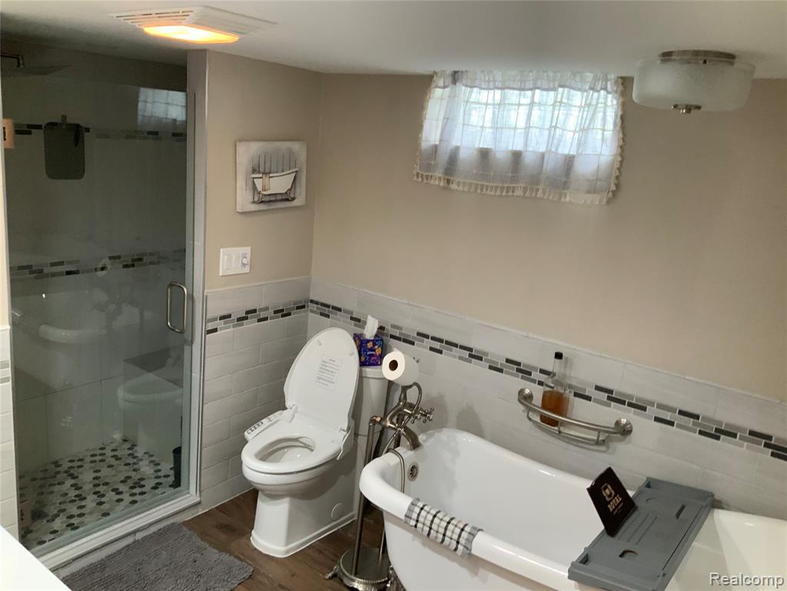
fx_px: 659
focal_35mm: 29
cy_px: 296
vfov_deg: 48.2
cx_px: 394
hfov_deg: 61.7
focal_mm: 3
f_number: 1.8
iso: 160
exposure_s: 1/60
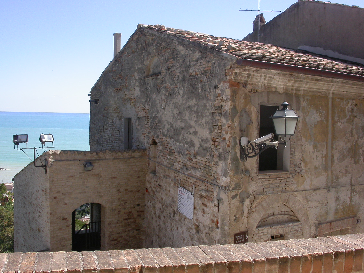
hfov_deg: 49.0
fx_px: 400
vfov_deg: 37.7
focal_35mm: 38
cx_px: 182
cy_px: 136
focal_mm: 7.85
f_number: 6.7
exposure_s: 1/235
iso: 100
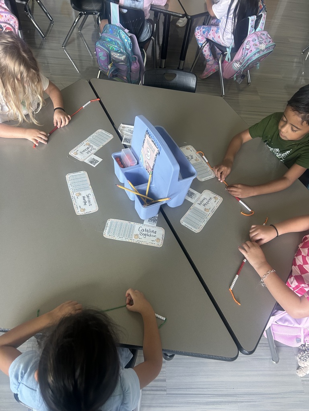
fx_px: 309
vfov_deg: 67.3
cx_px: 154
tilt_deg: -51.2
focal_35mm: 26
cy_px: 206
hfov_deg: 53.1
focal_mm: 5.7
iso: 160
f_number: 1.5
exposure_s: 1/60
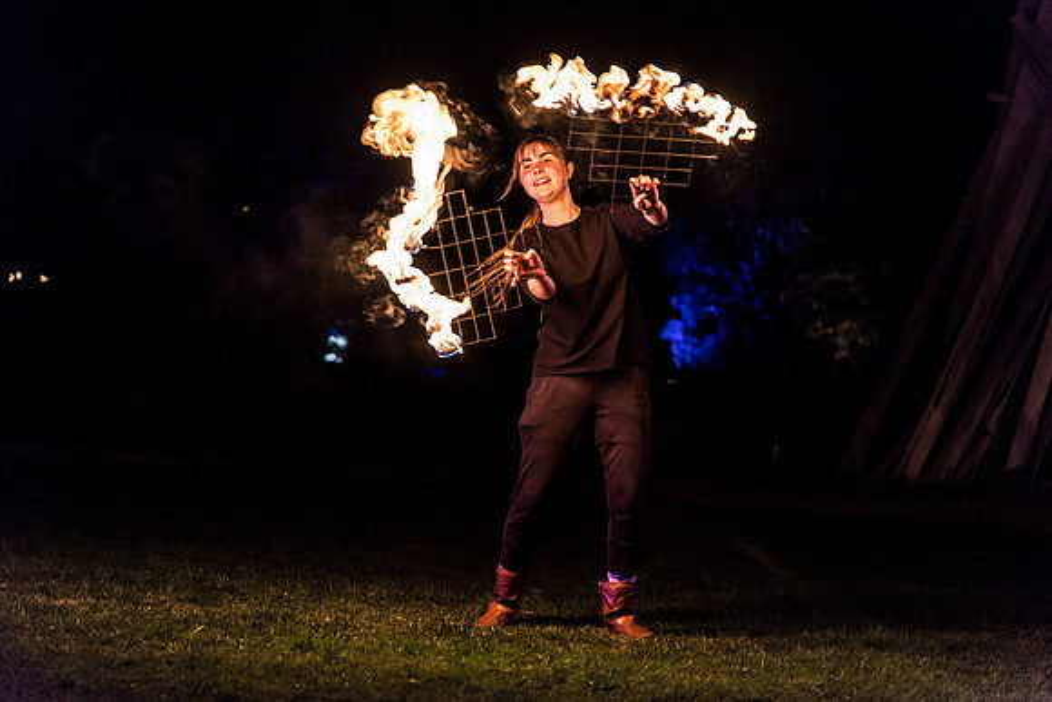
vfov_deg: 13.0
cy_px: 351
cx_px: 526
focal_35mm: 105
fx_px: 3069
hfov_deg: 19.5
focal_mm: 105
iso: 500
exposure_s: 1/125
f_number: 4
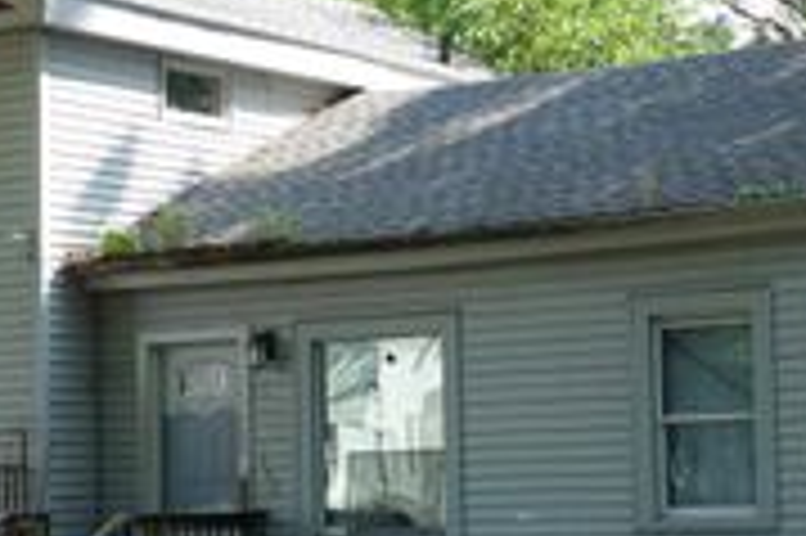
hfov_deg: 20.7
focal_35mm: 98
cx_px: 563
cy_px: 318
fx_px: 2192
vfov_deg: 13.9
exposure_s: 1/100
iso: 125
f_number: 5.6
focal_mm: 13.4
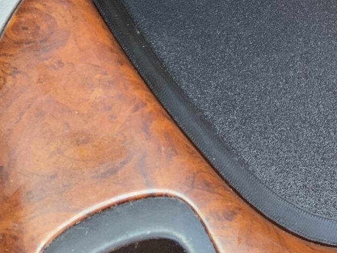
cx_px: 340
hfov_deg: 16.6
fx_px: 1129
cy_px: -114
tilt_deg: -45.0
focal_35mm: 116
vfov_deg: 12.2
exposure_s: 1/60
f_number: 1.8
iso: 80
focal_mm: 3
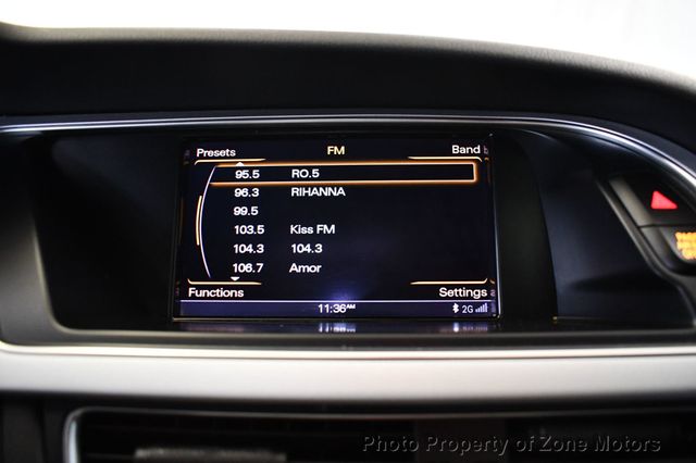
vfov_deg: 47.9
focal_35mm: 27
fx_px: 522
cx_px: 348
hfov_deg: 67.4
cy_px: 232
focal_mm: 18
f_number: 3.5
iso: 3200
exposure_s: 1/60
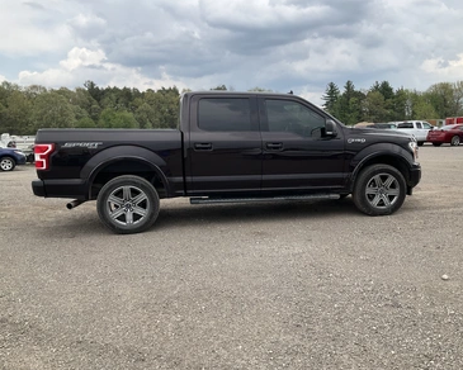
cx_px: 251
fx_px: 425
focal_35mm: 31
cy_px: 189
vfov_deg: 47.1
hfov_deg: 57.1
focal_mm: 3
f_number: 1.8
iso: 25
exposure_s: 1/978
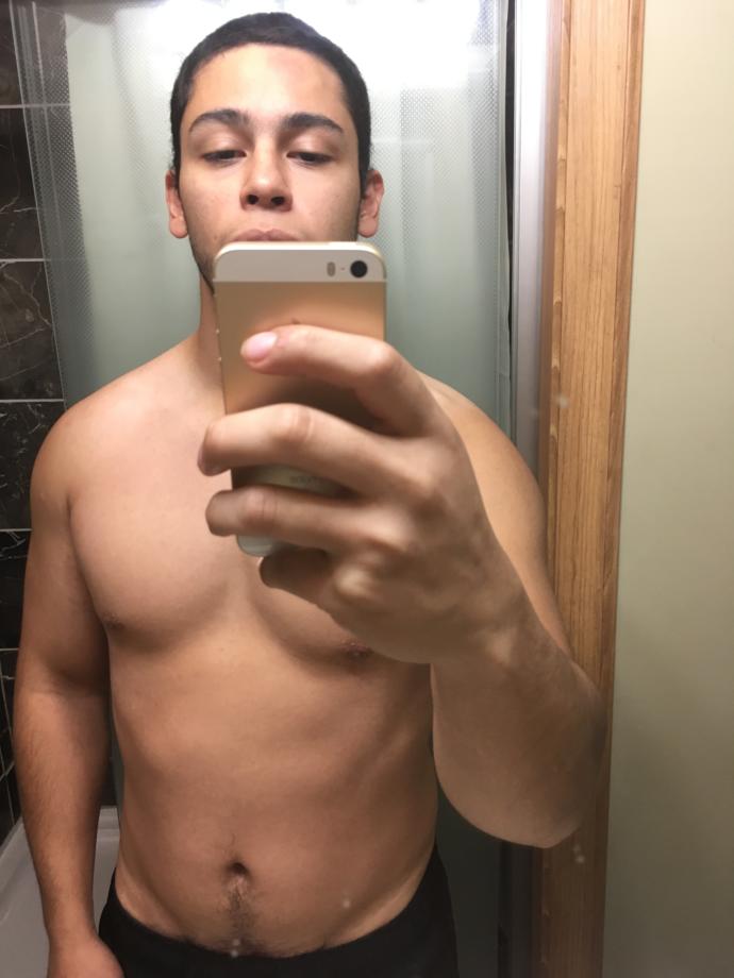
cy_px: 489
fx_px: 820
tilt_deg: -15.6
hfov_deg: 48.2
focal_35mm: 29
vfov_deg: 61.7
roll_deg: +0.8
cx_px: 367
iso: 80
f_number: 2.2
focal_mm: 4.15
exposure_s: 1/30
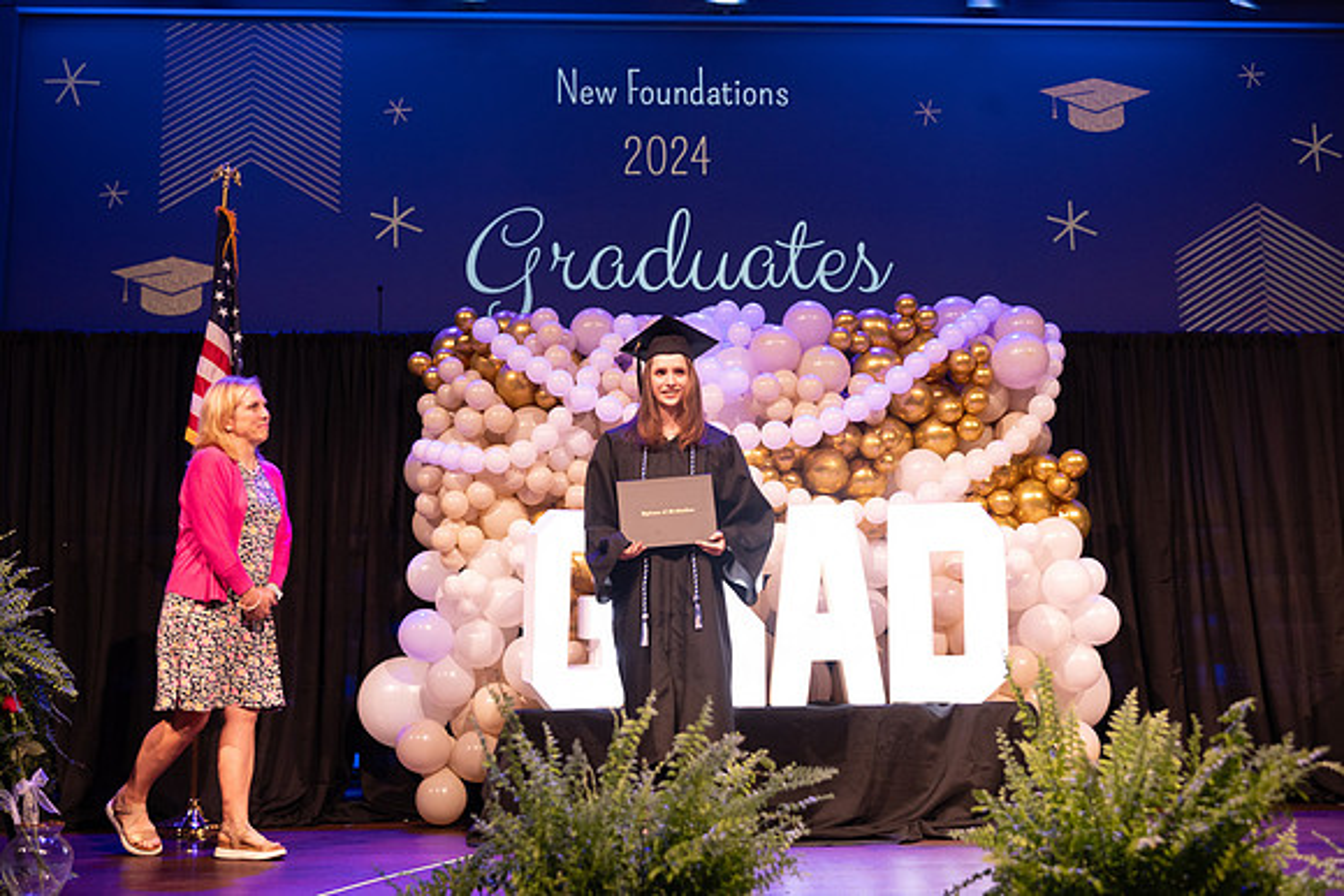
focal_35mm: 38
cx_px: 672
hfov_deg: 50.7
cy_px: 448
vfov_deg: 35.1
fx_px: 1419
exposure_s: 1/200
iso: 1600
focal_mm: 38
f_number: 4
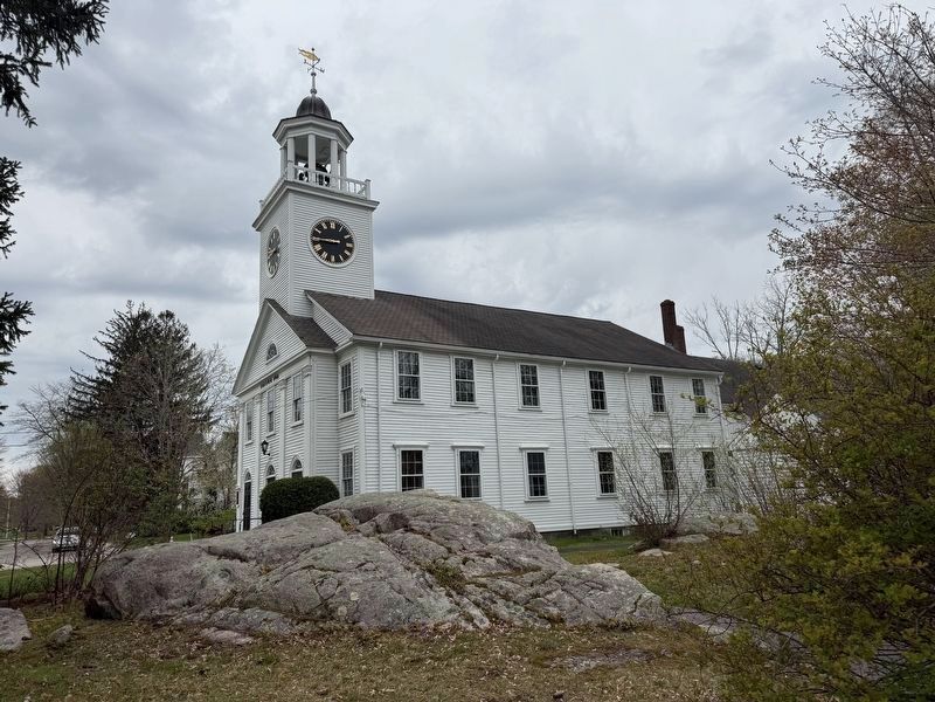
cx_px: 468
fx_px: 648
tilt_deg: +13.0
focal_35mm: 24
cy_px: 351
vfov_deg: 56.8
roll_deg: +2.7
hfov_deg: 71.6
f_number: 1.78
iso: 80
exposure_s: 1/4405
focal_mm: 6.76
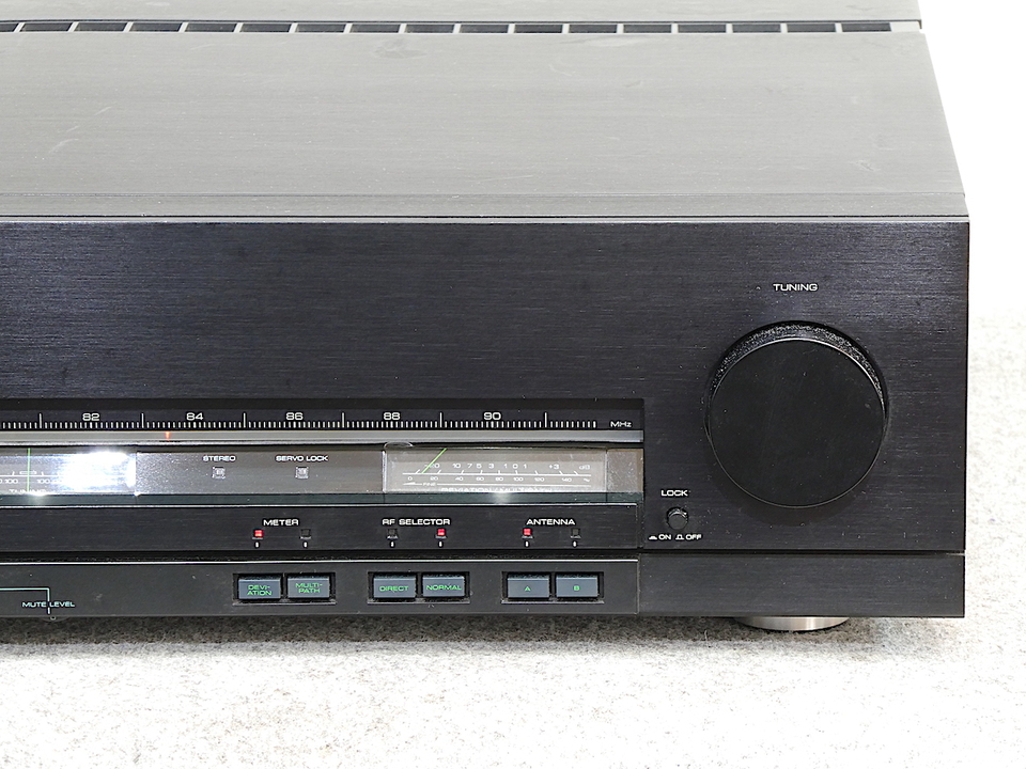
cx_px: 513
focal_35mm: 172
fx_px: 5098
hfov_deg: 11.5
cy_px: 384
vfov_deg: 8.6
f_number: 5.6
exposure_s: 1/3.2
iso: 200
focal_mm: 30.9
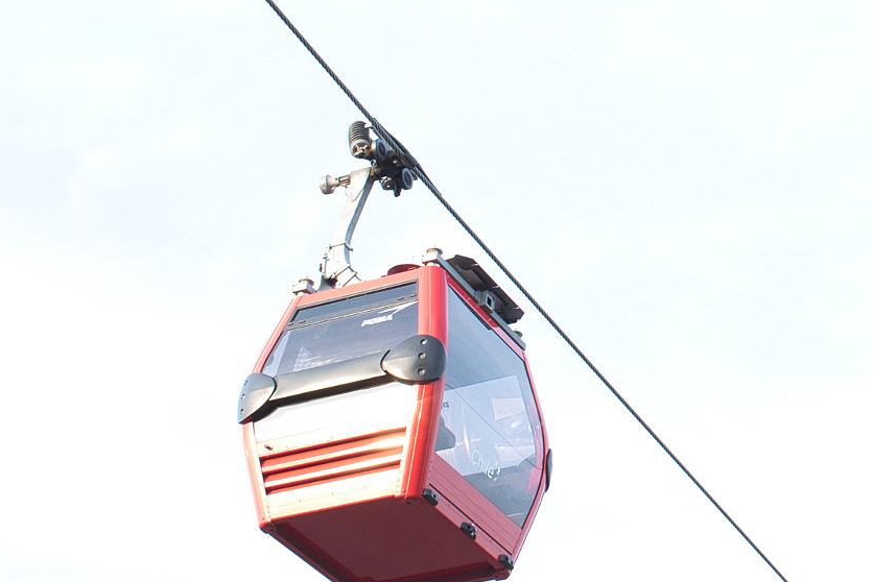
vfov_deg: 15.4
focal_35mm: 89
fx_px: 2158
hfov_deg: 22.4
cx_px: 755
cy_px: 212
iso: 500
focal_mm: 31
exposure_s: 1/100
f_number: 9
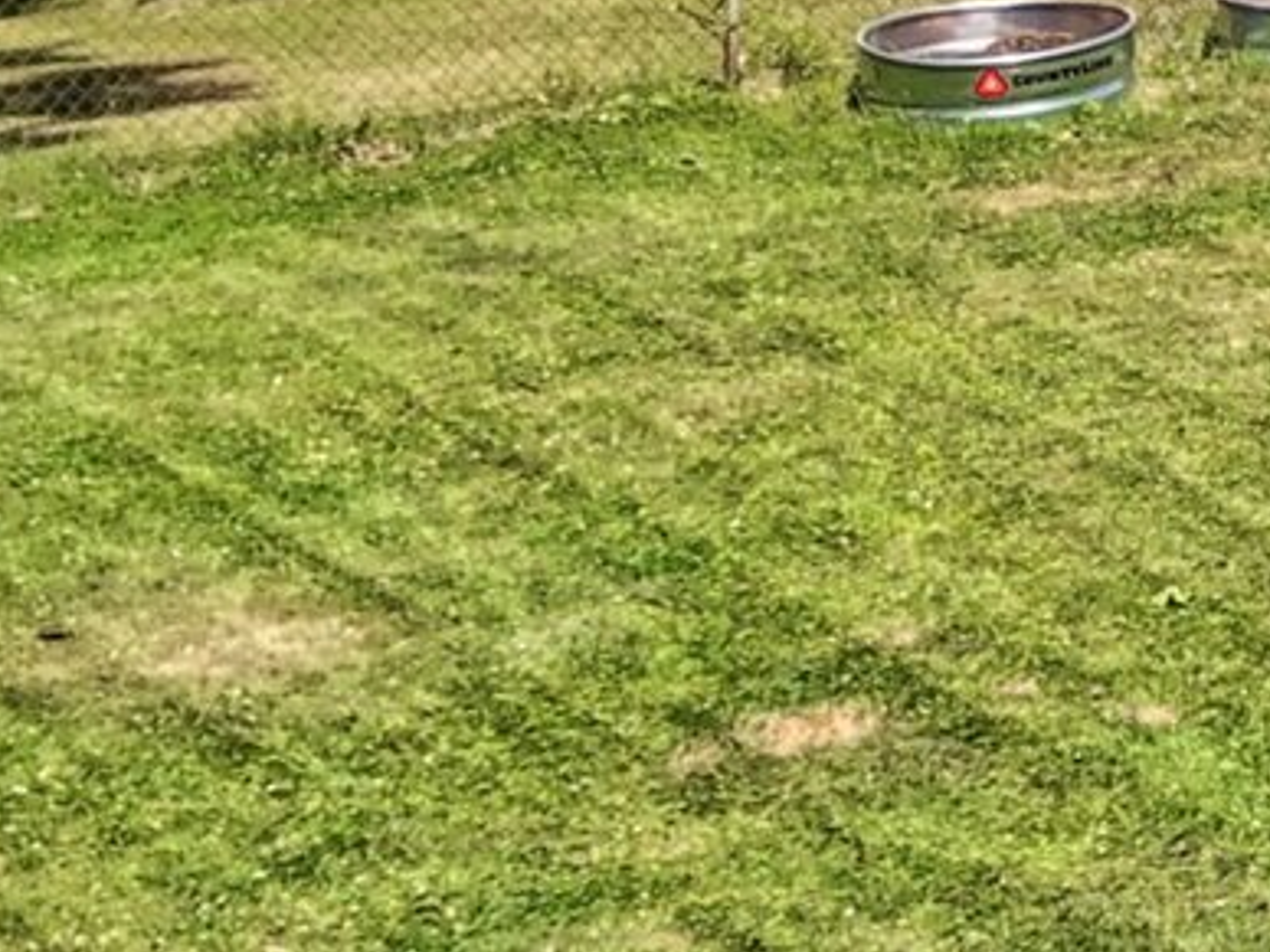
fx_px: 6971
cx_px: 3689
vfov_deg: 7.5
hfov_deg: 8.8
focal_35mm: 190
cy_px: -877
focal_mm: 8.7
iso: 200
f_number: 1.8
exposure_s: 1/2500
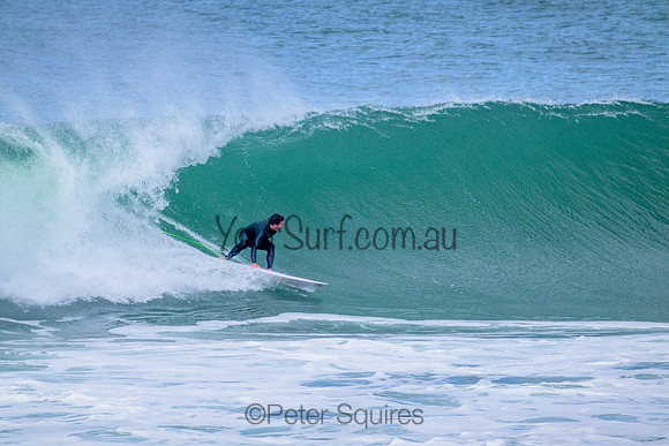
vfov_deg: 1.7
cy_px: 223
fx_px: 14869
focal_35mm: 800
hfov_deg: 2.6
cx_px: 334
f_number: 11
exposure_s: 1/2000
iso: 2200
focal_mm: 800
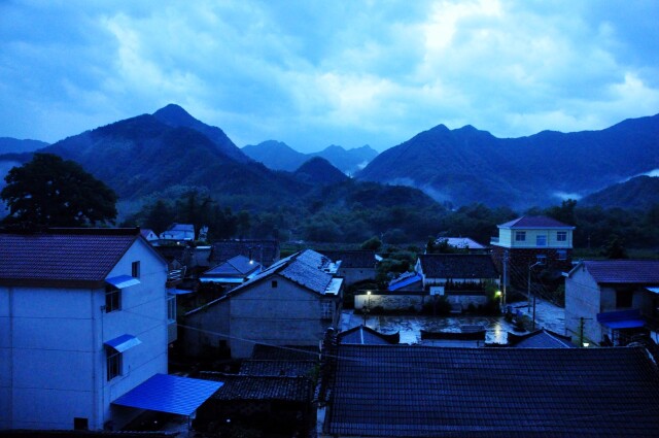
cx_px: 330
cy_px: 219
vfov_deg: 41.6
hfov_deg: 59.6
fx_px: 576
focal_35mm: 32
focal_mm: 21
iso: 3200
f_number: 3.8
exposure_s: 1/30
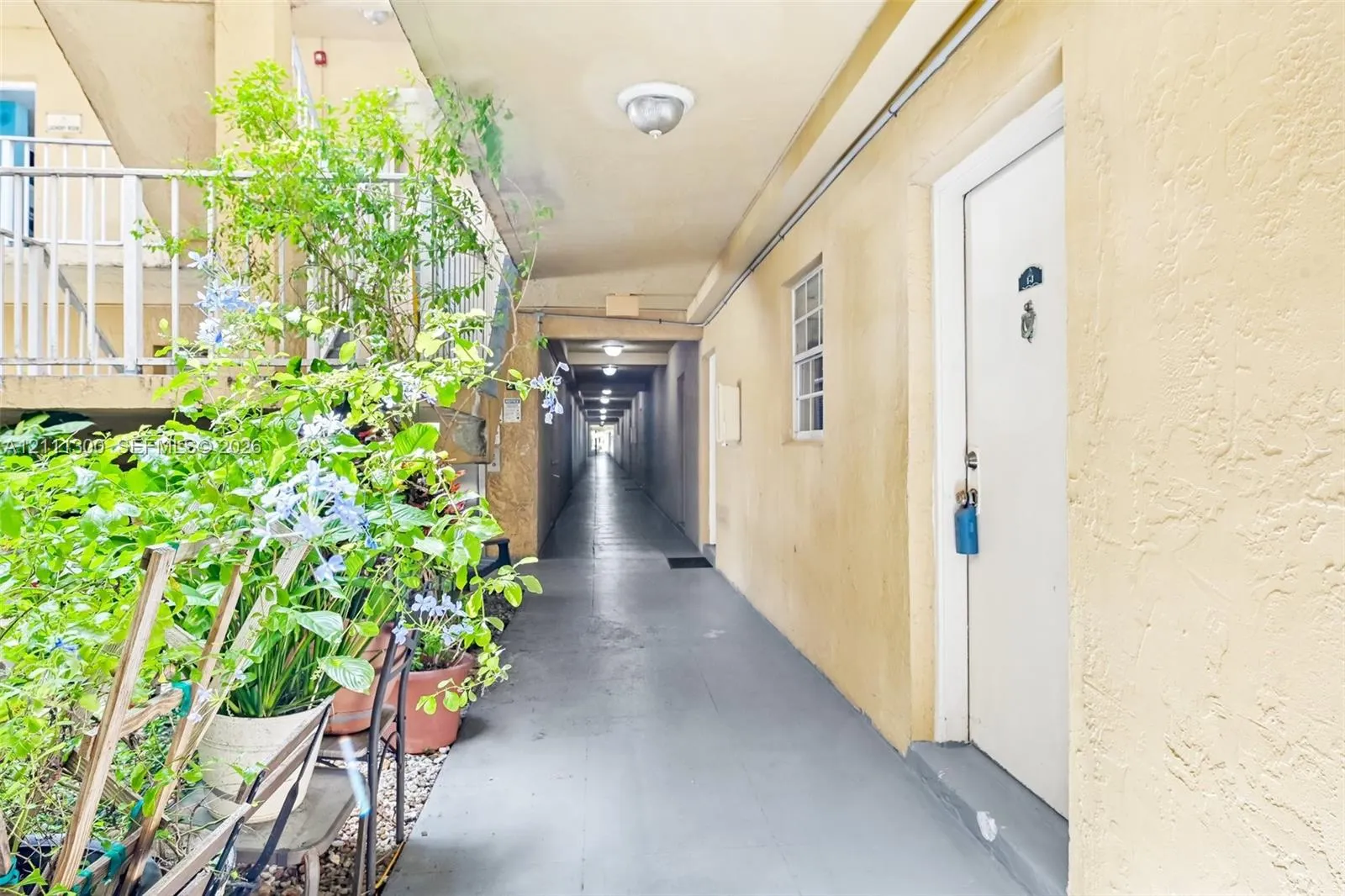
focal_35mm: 22
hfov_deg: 78.6
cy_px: 448
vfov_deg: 57.2
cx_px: 672
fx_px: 822
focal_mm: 22
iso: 400
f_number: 8
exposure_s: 1/25
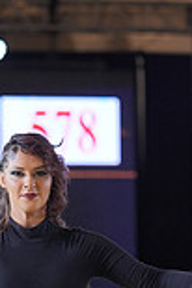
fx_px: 2373
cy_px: 398
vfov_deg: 6.9
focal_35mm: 296
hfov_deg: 4.6
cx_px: 133
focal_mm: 79
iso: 640
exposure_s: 1/500
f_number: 2
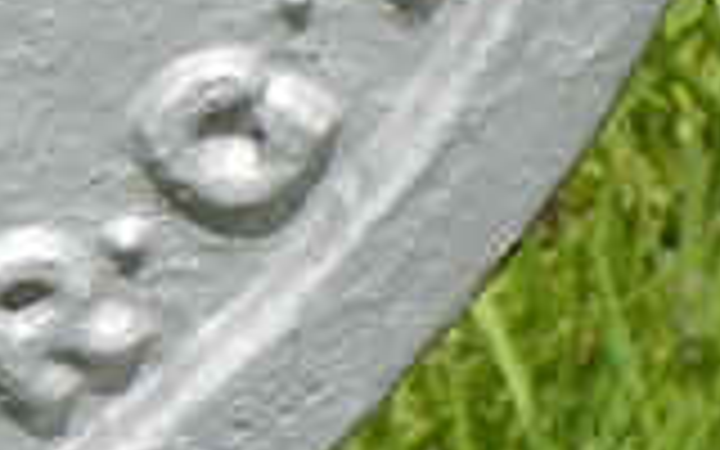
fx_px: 18288
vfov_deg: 1.4
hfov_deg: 2.2
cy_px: -454
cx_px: -774
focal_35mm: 932
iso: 64
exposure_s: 1/250
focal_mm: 20.8
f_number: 5.6
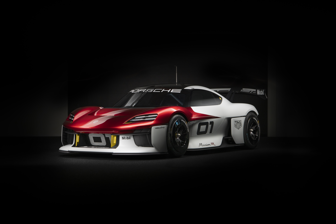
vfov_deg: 19.5
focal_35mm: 70
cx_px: 168
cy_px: 112
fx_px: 653
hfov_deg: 28.8
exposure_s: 15
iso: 200
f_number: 14
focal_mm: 70
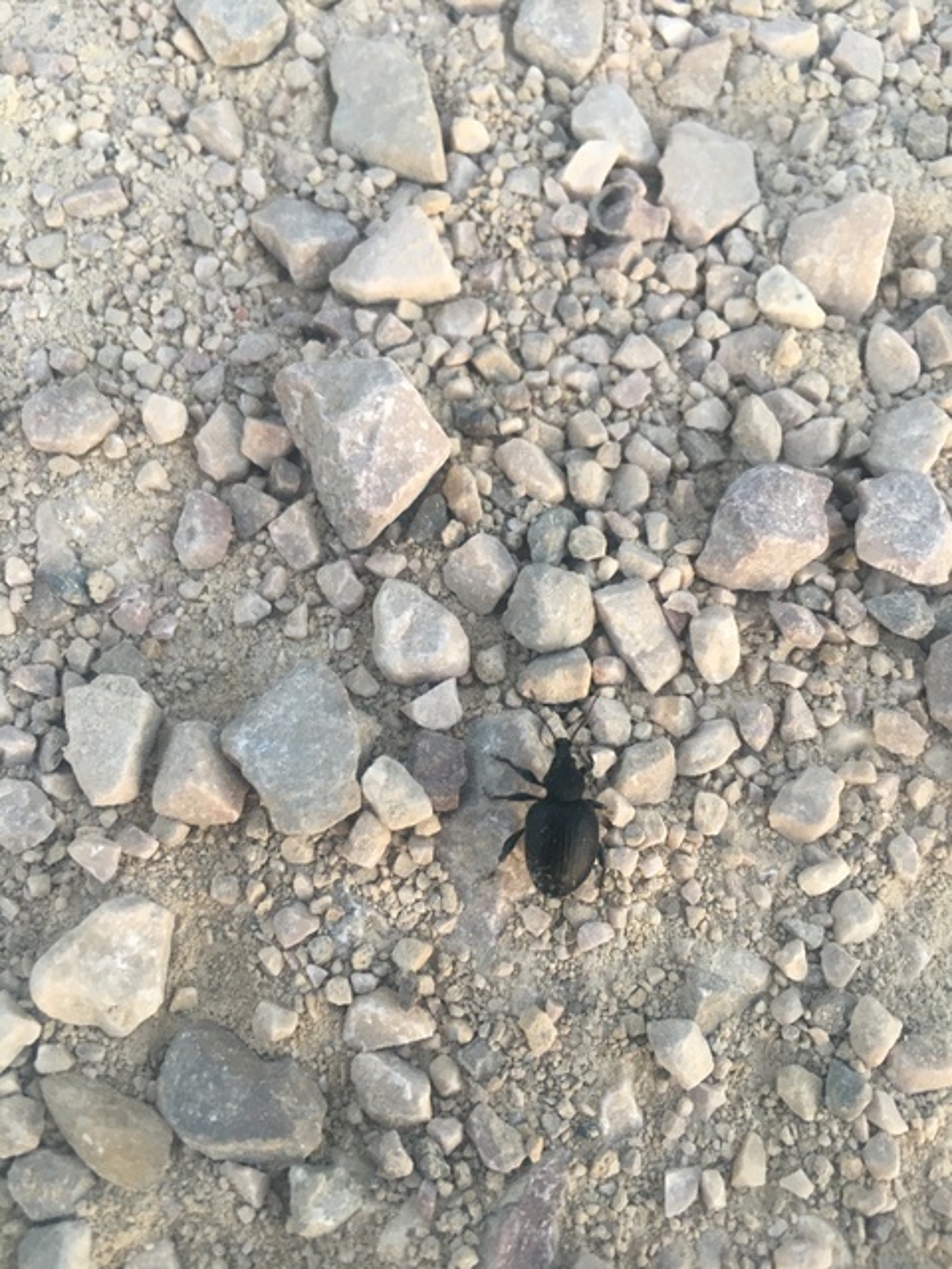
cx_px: 476
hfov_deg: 48.2
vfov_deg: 61.7
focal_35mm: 29
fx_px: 1063
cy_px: 634
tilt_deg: -71.3
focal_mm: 4.15
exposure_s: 1/33
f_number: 2.2
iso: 40
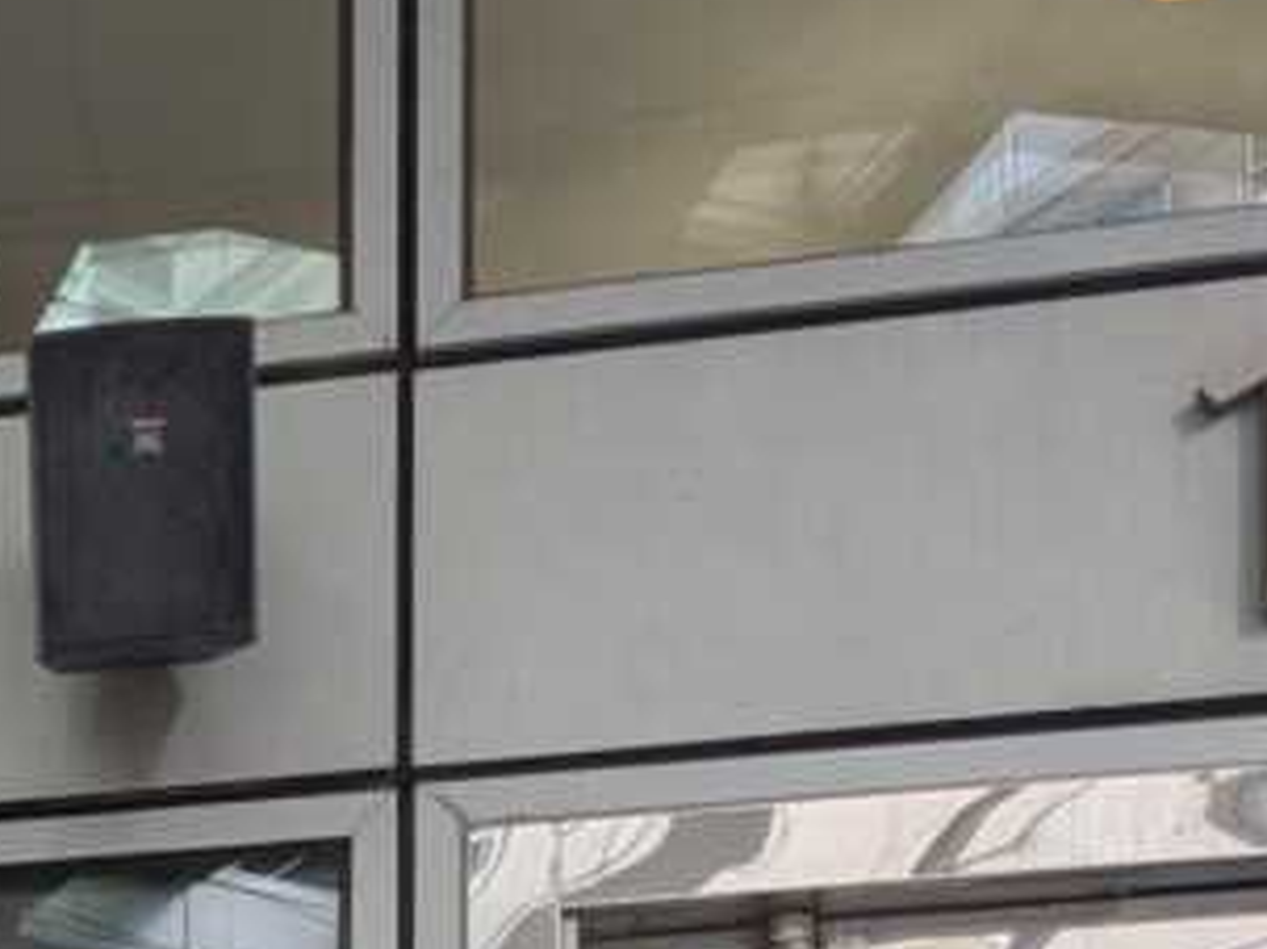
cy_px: 2107
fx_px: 2707
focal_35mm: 74
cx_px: -234
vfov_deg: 14.7
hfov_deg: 24.1
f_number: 2.2
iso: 55
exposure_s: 1/60
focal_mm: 1.83
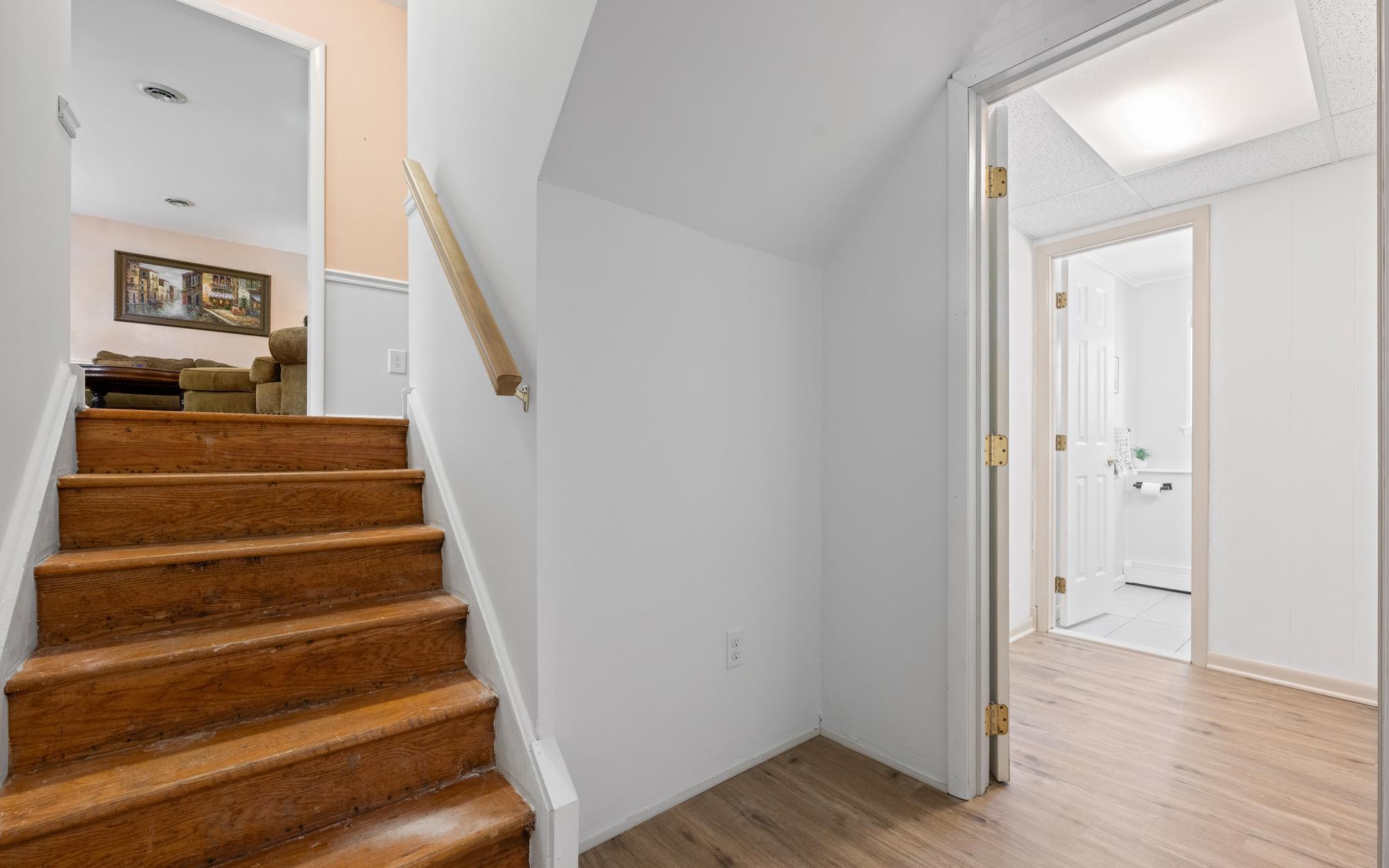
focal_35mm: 15
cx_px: 717
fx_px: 568
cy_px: 459
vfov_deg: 74.7
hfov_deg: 101.4
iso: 320
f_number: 8
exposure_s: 1/5
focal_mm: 14
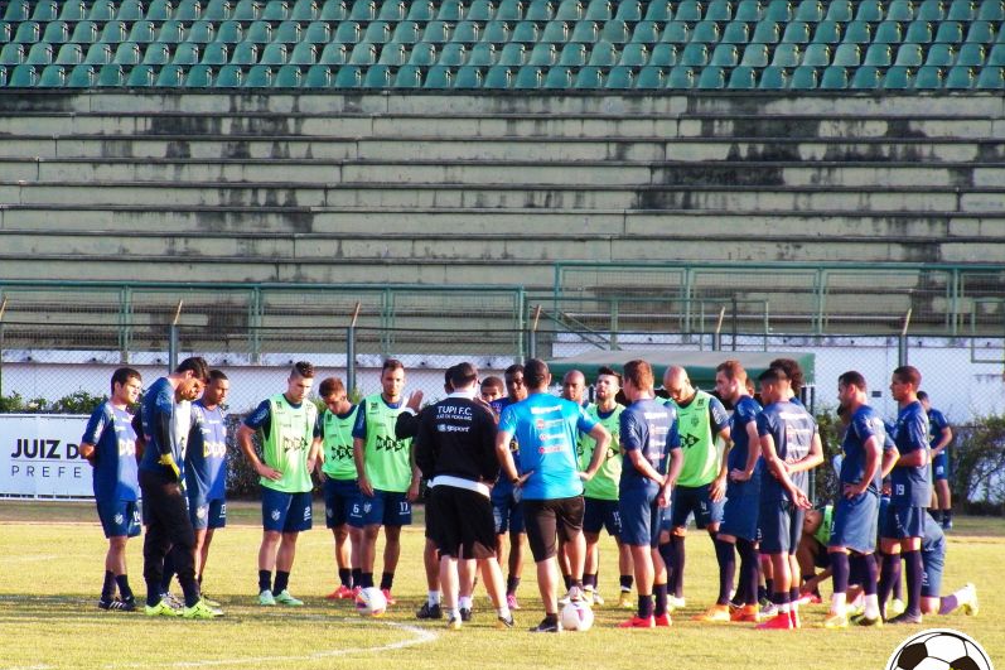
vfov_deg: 5.7
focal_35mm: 239
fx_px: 6670
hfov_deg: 8.6
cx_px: 503
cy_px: 368
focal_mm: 41.1
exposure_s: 1/500
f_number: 4
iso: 500
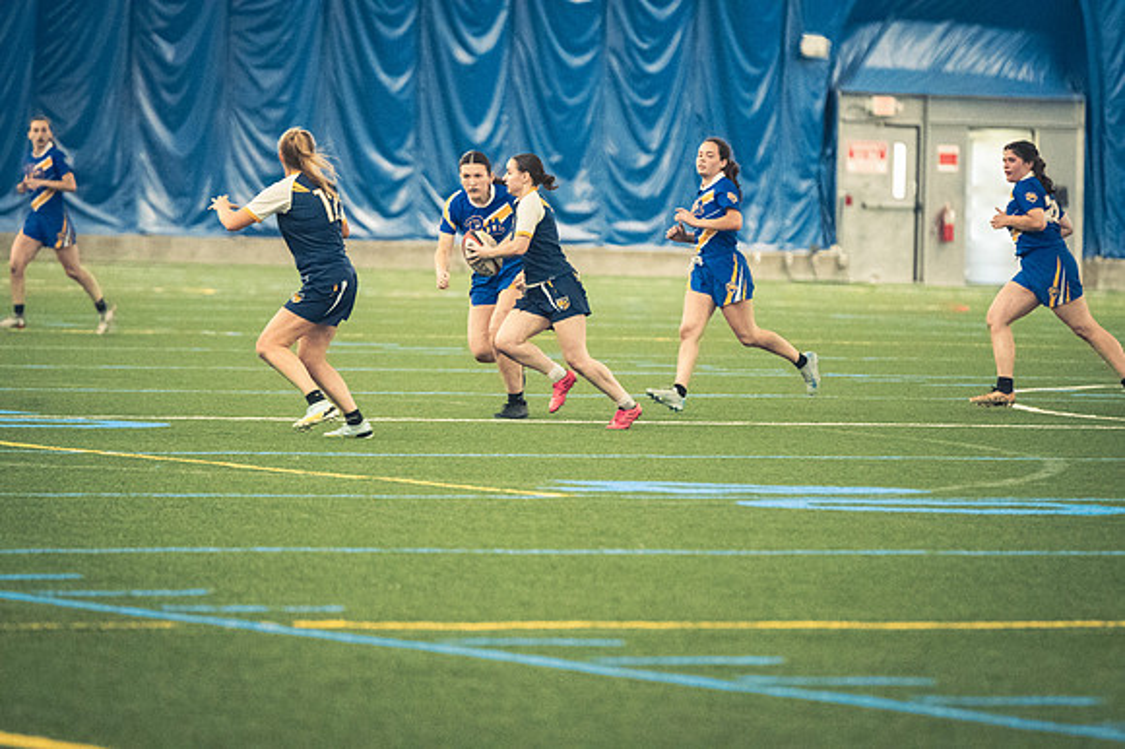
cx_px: 562
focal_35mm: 300
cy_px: 374
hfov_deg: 6.9
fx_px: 9369
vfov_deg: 4.6
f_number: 2.8
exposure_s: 1/500
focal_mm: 200
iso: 12800
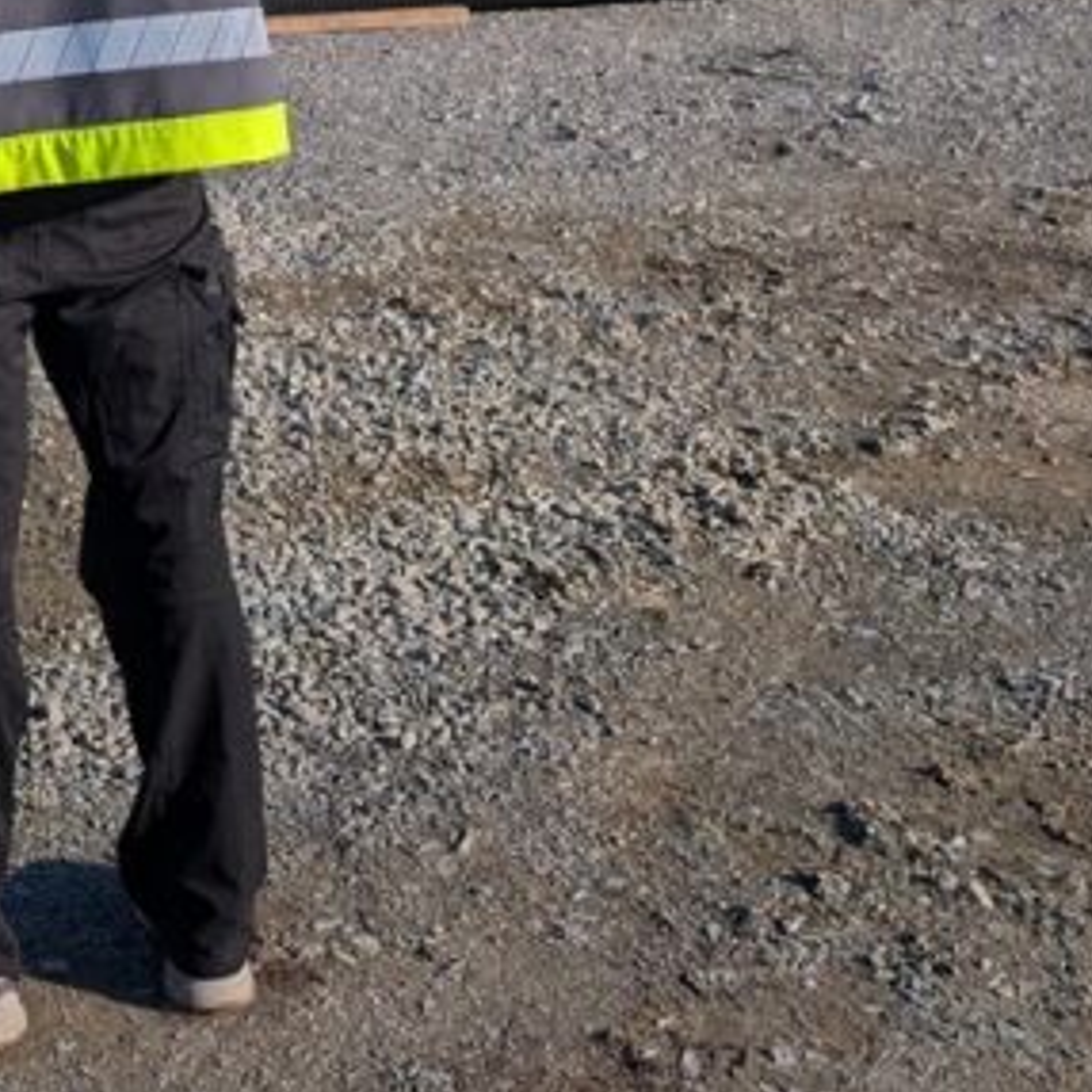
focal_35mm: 76
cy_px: -481
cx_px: -32
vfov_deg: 20.1
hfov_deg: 21.8
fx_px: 2712
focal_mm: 6.9
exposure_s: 1/2146
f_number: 1.68
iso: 21
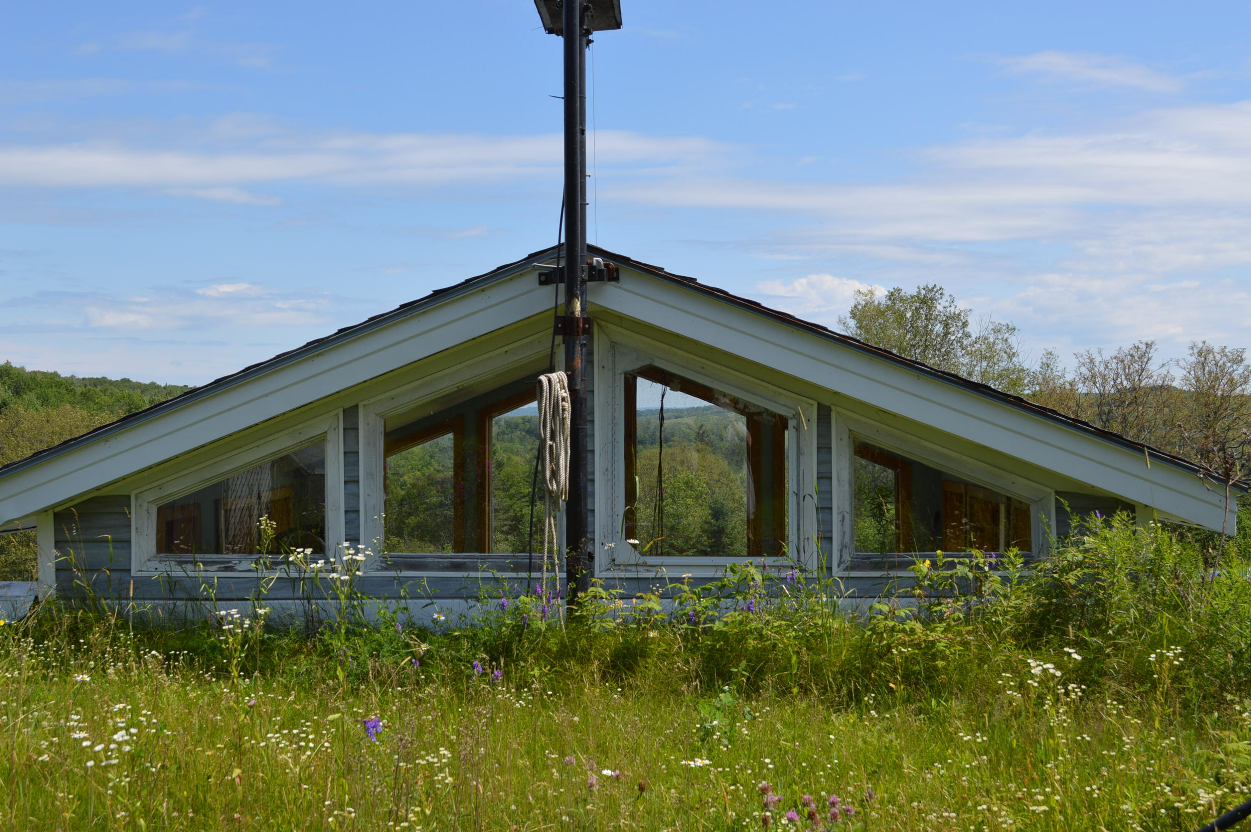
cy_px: 416
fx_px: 1458
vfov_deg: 31.8
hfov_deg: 46.4
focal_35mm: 42
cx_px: 626
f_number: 8
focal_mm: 28
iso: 100
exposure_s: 1/250
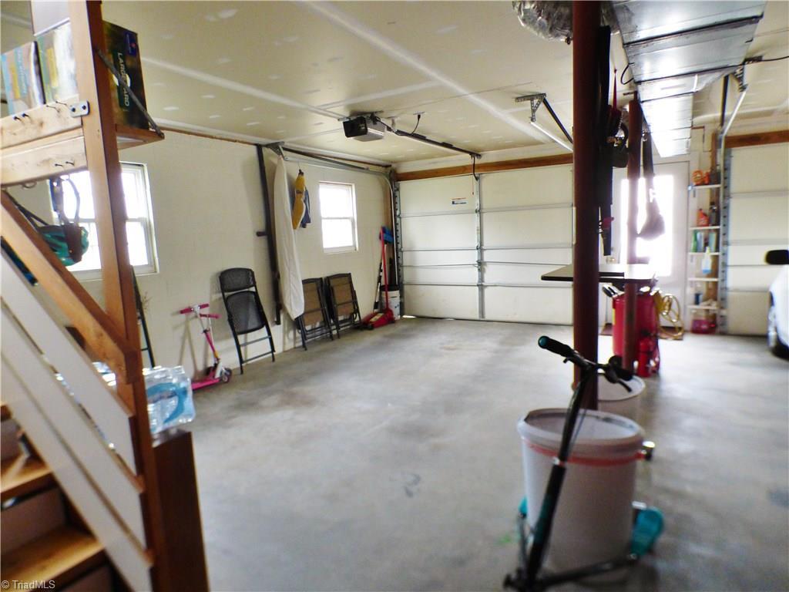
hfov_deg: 81.7
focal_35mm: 20
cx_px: 394
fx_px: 456
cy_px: 296
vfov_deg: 66.0
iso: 400
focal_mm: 3.58
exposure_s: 1/40
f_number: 2.8
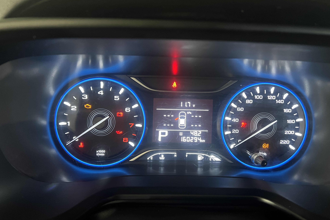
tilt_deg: -27.8
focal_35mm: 28
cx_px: 169
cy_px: 110
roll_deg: -2.1
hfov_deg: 65.5
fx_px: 257
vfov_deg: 46.4
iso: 640
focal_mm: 5.7
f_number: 1.5
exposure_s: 1/39
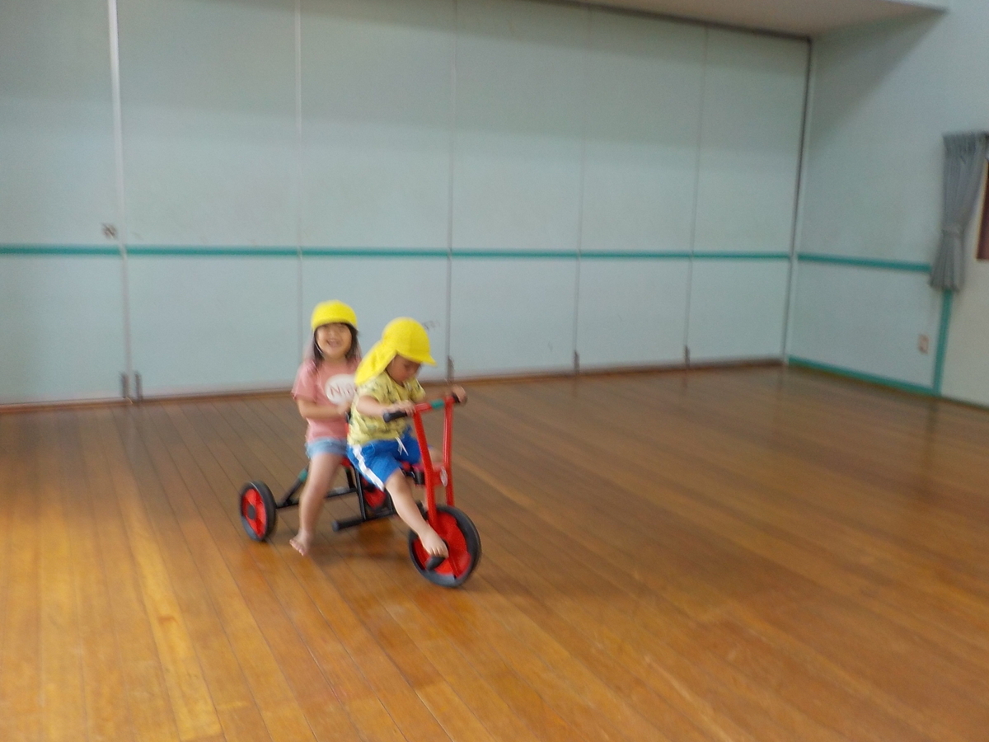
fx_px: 857
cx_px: 494
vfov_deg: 46.8
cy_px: 371
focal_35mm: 30
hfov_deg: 60.0
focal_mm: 4.1
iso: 160
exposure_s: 1/30
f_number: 3.3
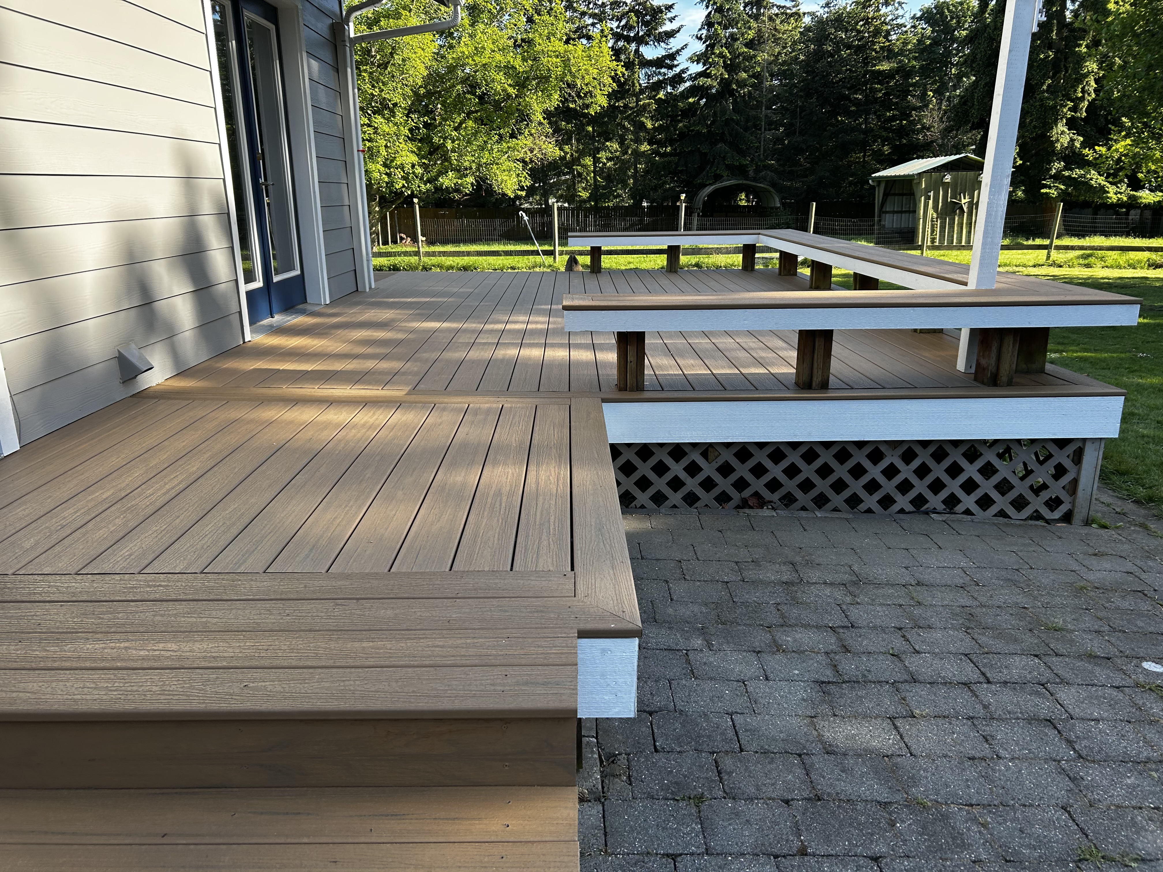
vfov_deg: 53.1
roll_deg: +2.9
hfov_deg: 67.3
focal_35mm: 26
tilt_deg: -19.2
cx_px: 582
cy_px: 436
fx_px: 874
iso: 50
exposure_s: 1/567
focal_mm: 5.7
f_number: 1.5
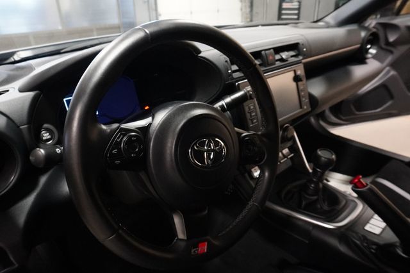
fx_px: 273
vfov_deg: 53.1
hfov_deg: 73.8
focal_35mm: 24
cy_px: 136
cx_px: 205
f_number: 9
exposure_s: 1/15
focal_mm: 16
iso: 6400
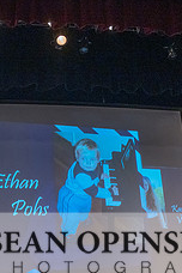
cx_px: 50
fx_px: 463
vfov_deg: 31.8
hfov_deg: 22.1
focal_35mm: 61
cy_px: 227
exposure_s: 1/160
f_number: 2.8
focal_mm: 24
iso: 2500
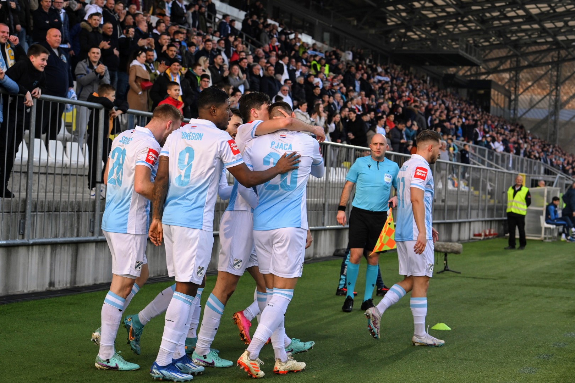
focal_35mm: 70
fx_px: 1118
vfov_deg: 19.5
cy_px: 192
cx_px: 288
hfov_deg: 28.8
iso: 500
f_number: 5
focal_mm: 70
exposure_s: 1/1000
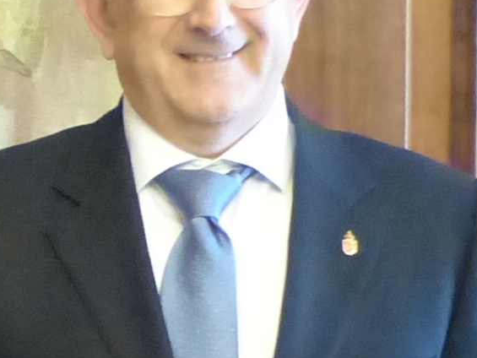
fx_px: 3708
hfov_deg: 7.1
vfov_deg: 5.5
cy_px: 486
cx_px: -402
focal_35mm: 269
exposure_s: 1/30
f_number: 2.8
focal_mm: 6.8
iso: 800
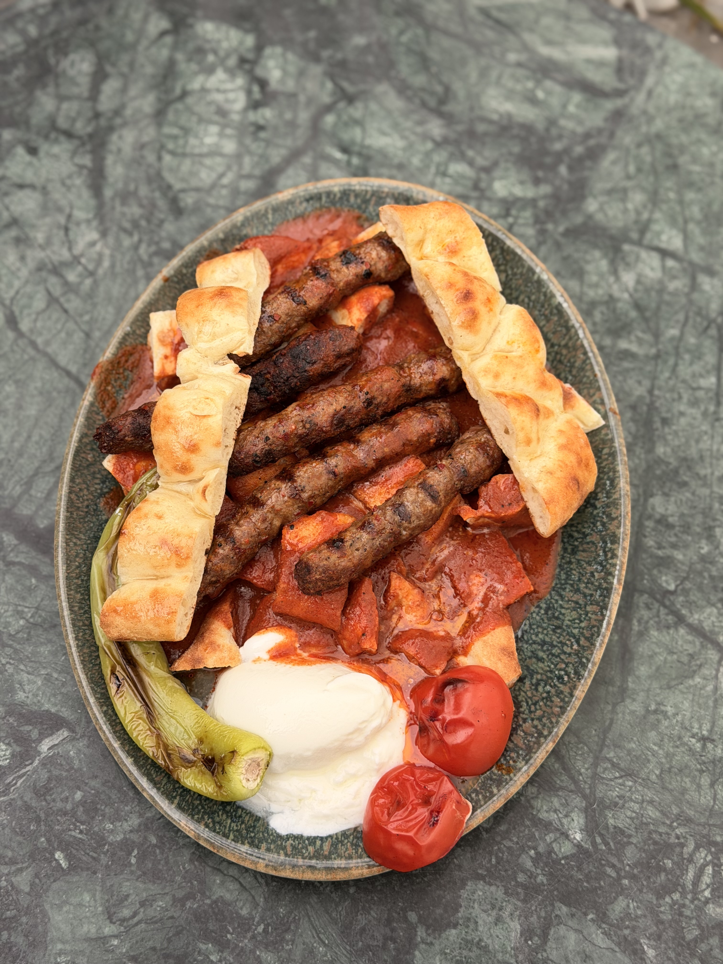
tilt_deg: -63.4
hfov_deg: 30.3
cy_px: 482
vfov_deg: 39.7
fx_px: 1337
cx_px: 362
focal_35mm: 48
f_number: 1.78
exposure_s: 1/778
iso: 64
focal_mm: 6.76
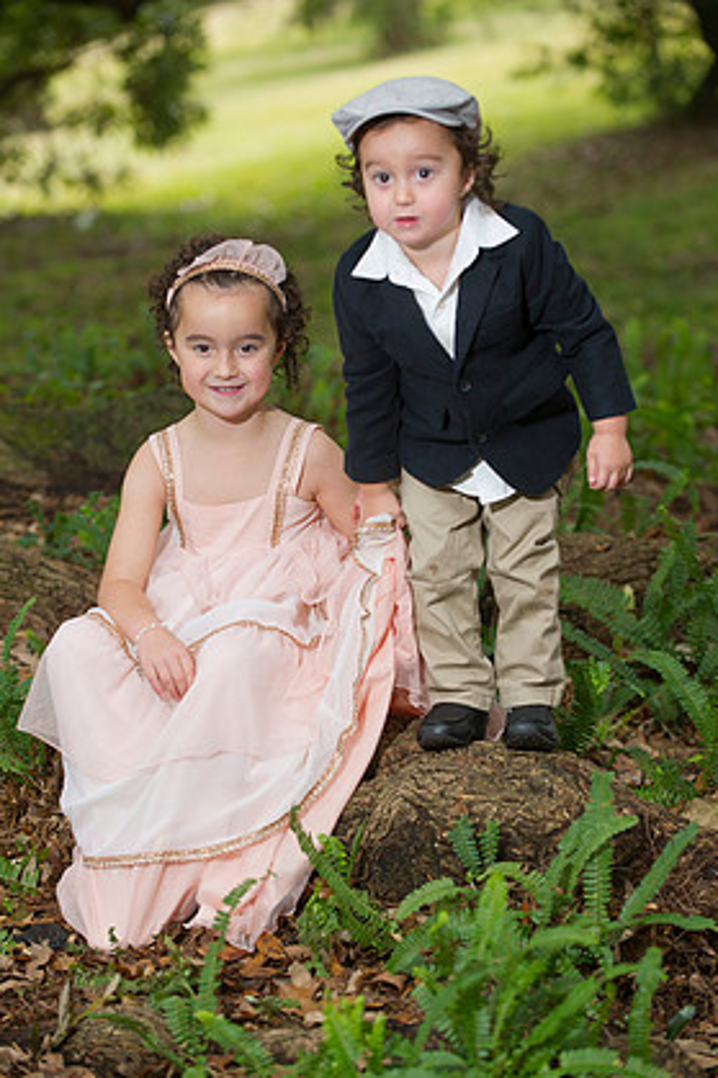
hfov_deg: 11.6
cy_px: 576
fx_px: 3533
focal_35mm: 118
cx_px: 359
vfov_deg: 17.4
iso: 320
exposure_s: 1/250
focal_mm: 110
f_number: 3.2
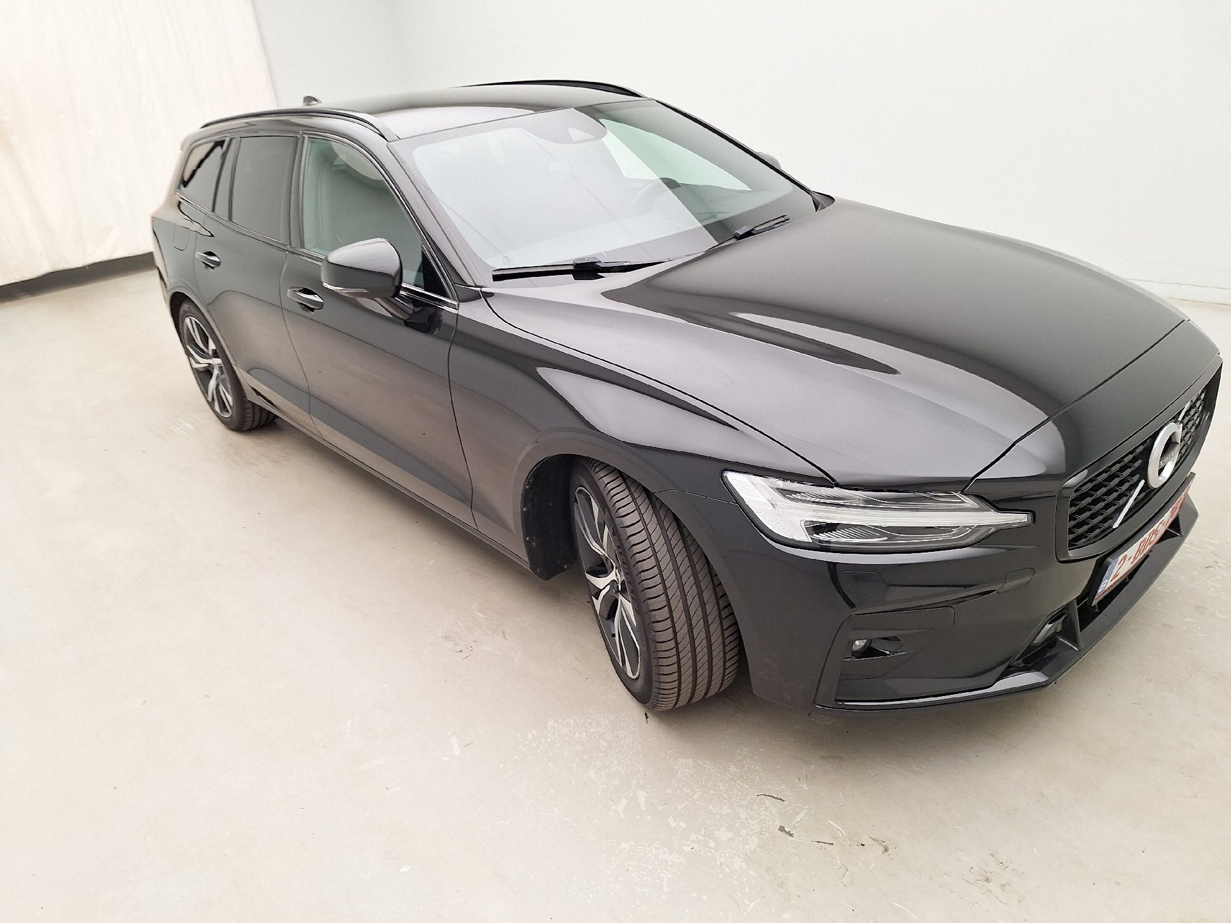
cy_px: 462
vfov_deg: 58.9
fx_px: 818
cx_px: 616
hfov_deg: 73.9
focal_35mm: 23
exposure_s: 1/100
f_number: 1.8
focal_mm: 5.54
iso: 64
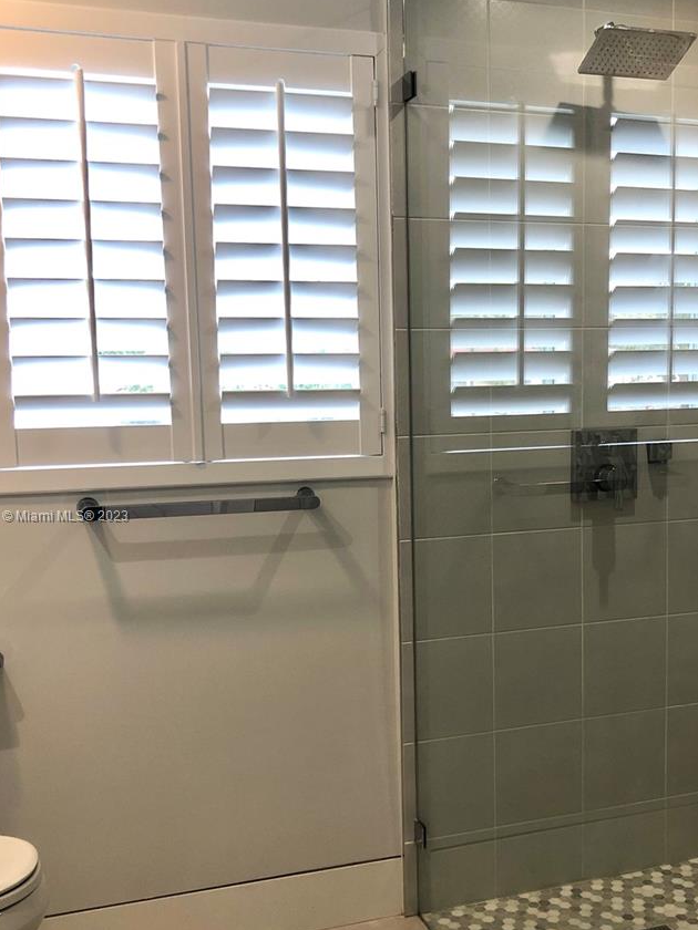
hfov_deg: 35.8
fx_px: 1075
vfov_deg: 46.7
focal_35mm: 40
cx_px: 424
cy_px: 517
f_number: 1.8
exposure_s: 1/40
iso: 25
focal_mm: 4
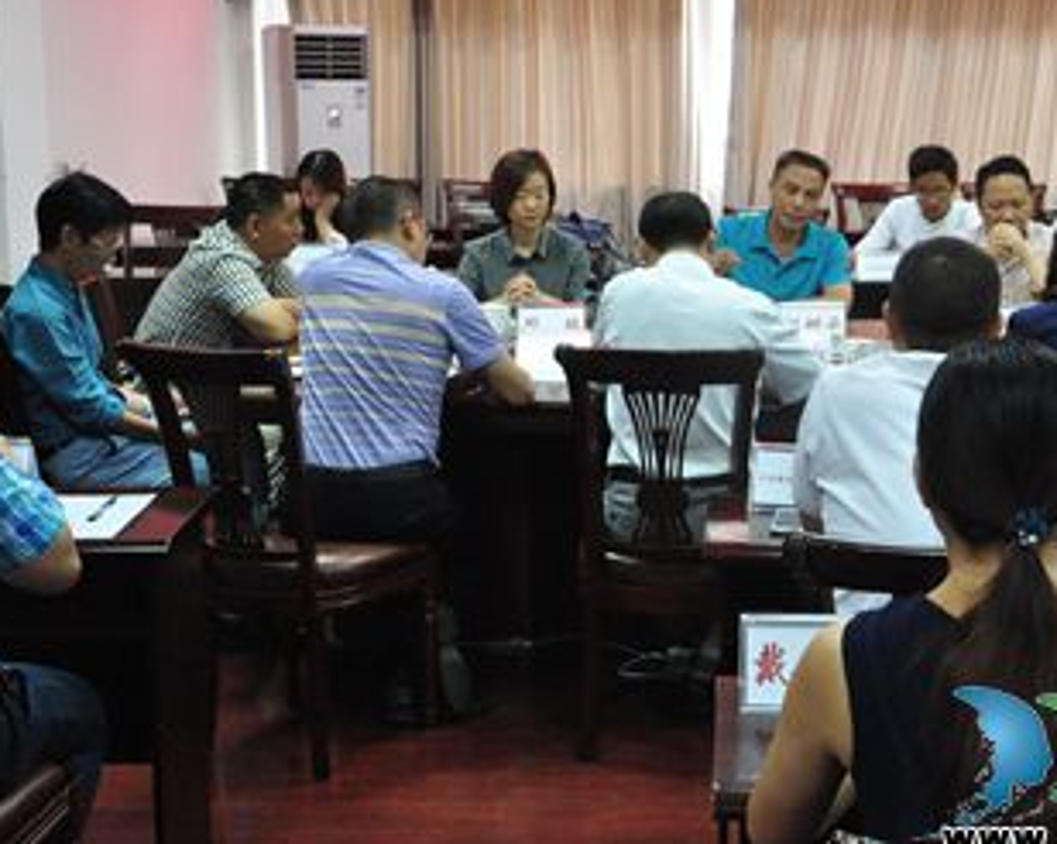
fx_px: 2001
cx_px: 734
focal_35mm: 64
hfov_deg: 29.3
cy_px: 388
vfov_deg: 23.8
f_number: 4
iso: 2000
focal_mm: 28
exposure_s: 1/30
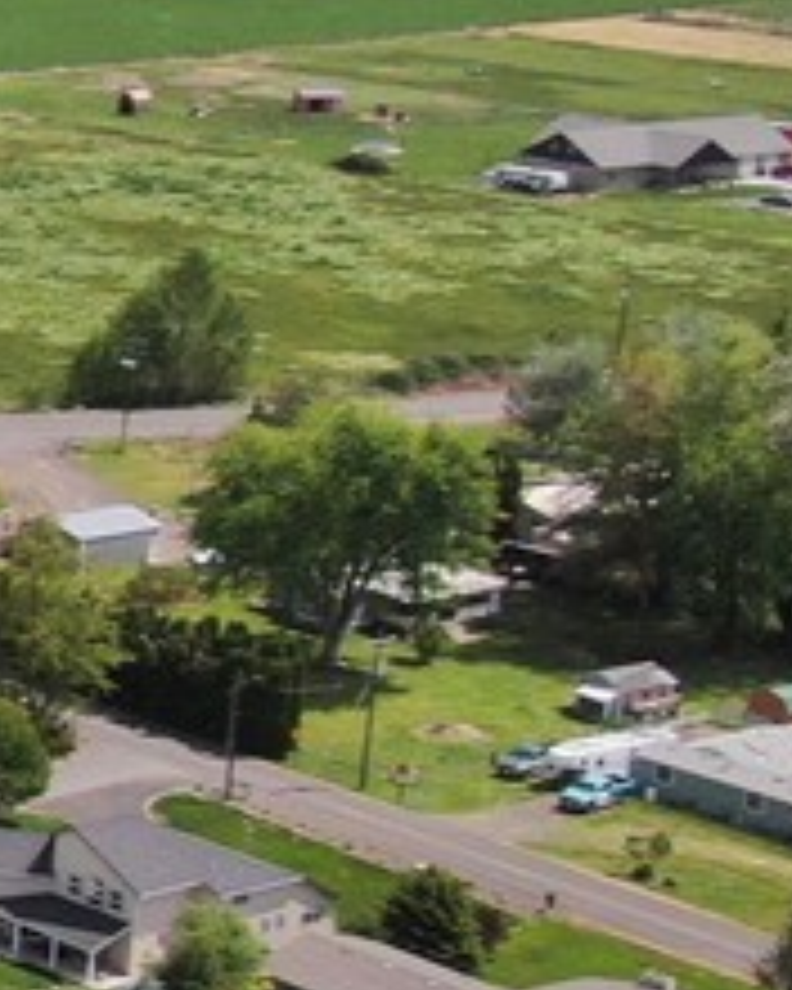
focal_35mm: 132
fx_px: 3868
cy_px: 428
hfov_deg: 9.9
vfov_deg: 14.6
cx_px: -1269
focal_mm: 5
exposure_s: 1/1600
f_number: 3
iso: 100
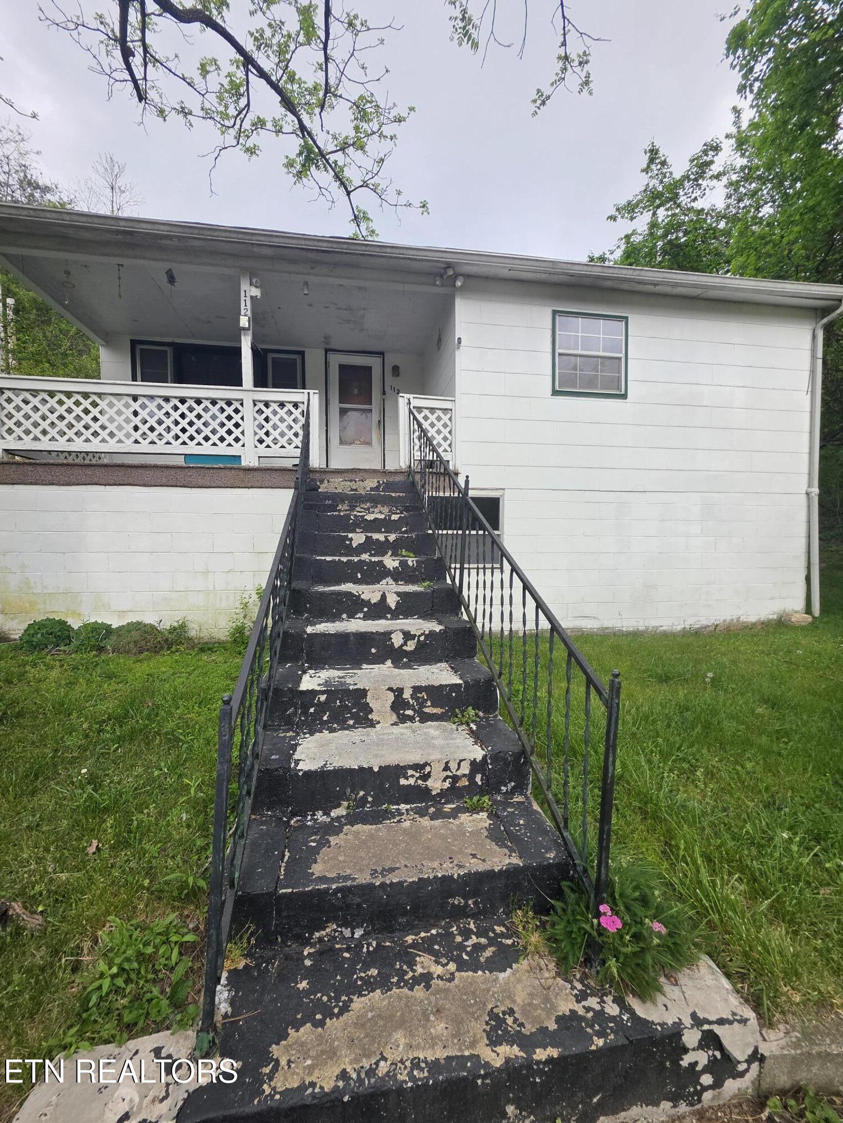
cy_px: 562
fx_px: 422
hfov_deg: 89.9
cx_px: 422
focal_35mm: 13
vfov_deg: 106.2
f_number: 1.9
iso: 64
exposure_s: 1/359
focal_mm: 2.2
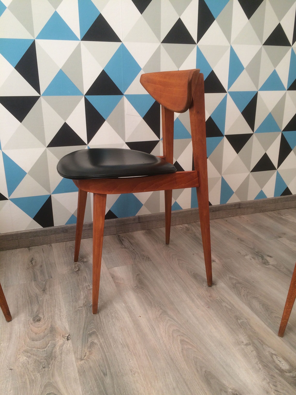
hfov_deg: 48.2
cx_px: 148
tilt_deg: -22.5
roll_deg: +0.5
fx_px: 331
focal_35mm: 29
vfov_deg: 61.7
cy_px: 198
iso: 64
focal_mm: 4.15
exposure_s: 1/33
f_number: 2.2
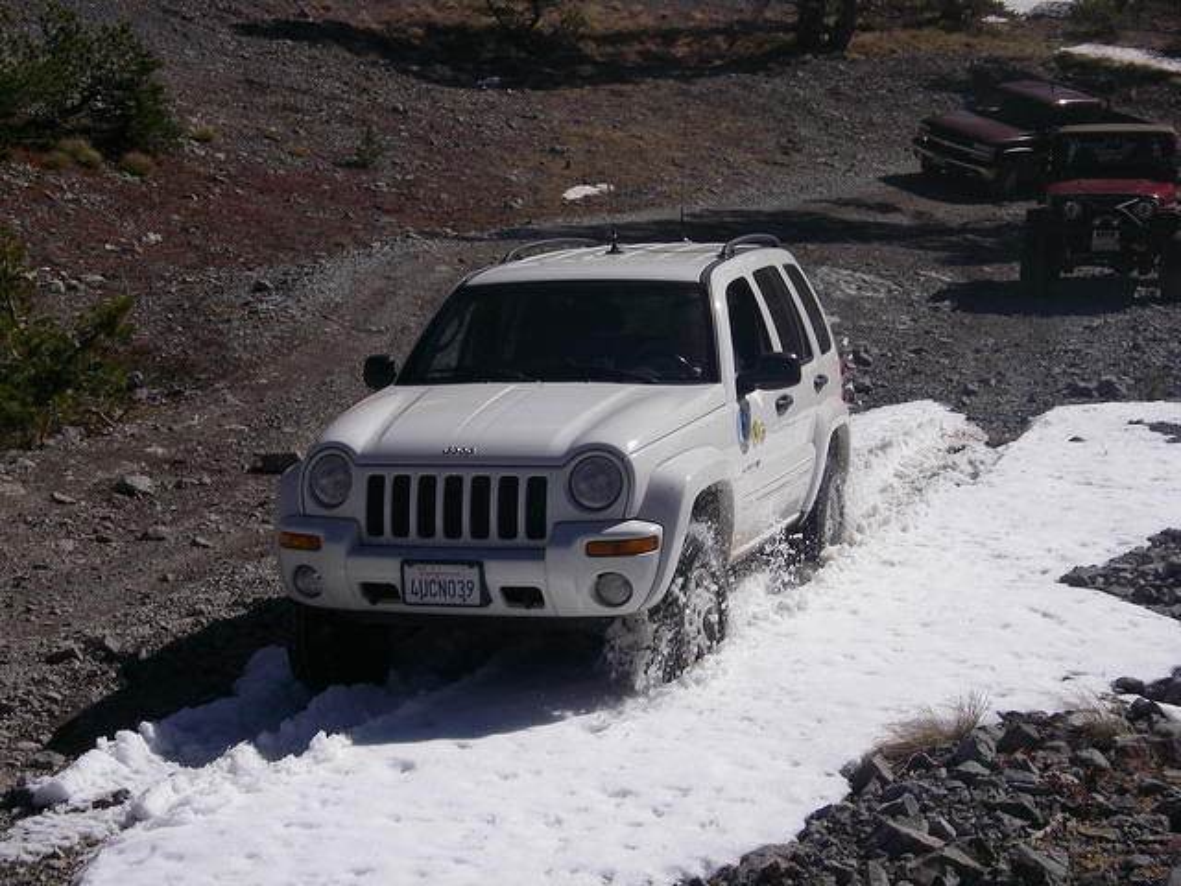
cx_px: 590
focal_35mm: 63
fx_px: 2149
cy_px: 443
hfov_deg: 30.7
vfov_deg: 23.3
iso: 64
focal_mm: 10.5
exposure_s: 1/640
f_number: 7.4
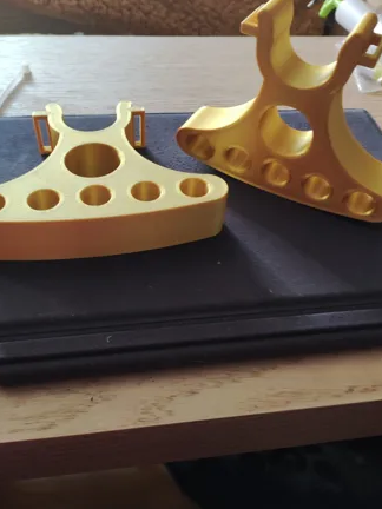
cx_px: 197
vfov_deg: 78.7
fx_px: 309
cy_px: 225
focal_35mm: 21
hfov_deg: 63.4
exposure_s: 1/33
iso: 842
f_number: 1.79
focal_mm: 4.74
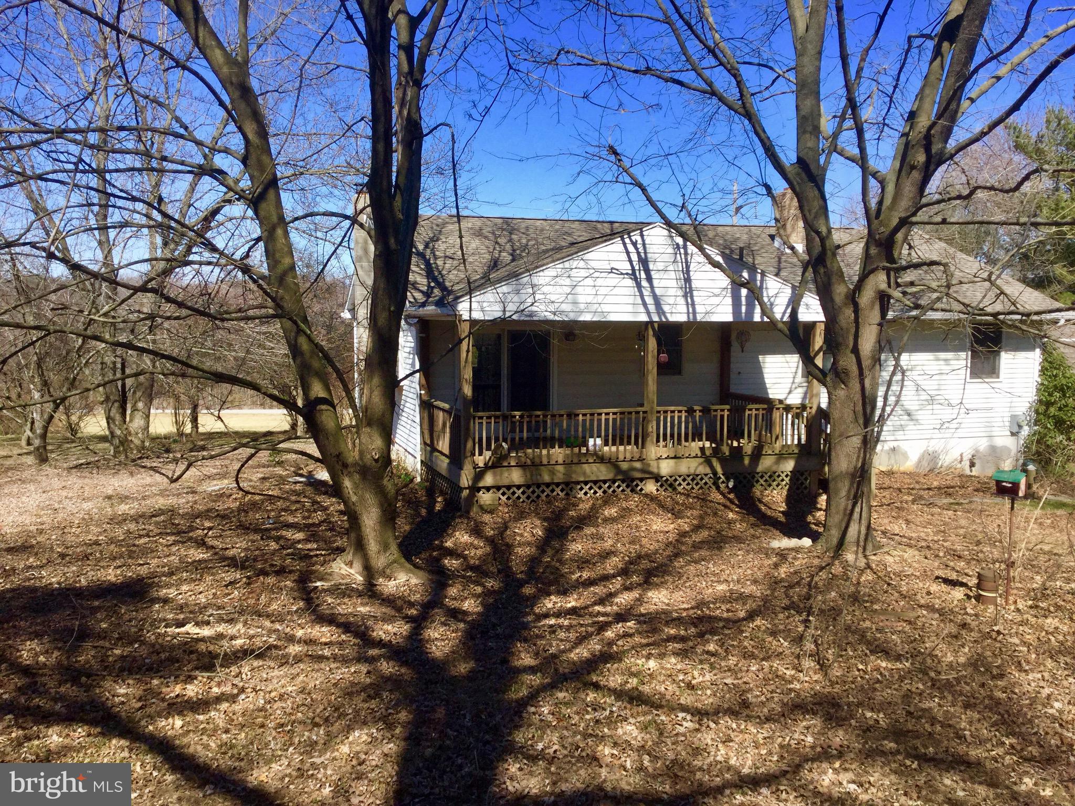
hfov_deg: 58.4
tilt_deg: -6.6
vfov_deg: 45.4
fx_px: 963
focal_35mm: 31
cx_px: 538
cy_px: 403
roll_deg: -0.3
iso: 25
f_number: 2.4
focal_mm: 3.3
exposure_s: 1/1072
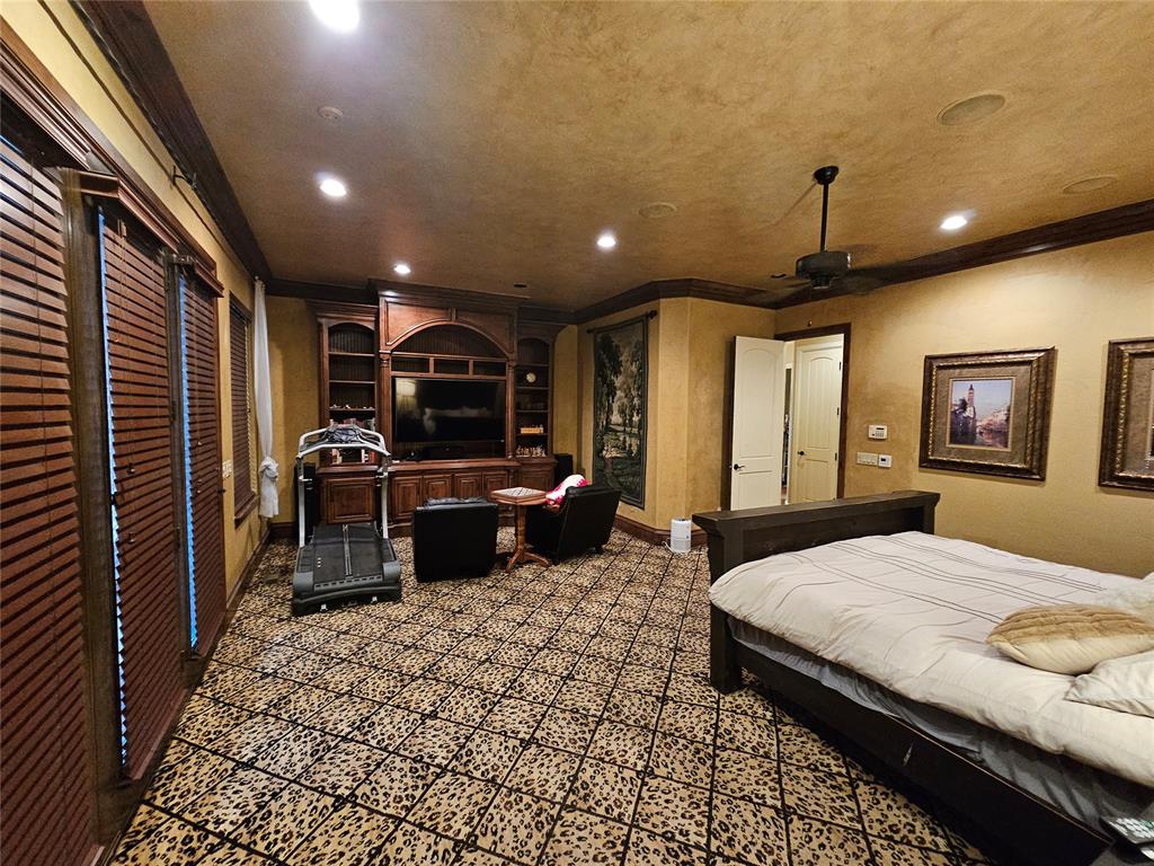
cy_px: 433
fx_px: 433
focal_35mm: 13
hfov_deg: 106.2
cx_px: 577
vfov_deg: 89.9
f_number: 2.2
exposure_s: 1/24
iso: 1000
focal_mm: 2.2
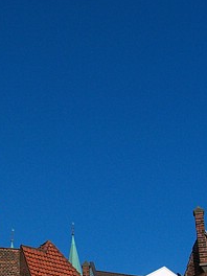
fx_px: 574
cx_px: 70
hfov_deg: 20.4
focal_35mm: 72
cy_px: 258
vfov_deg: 26.0
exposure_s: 1/1000
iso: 100
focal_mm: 6.3
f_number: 7.1
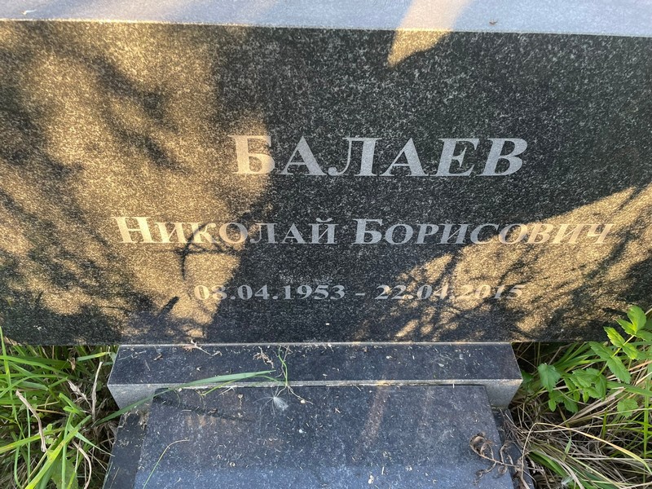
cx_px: 326
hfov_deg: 67.3
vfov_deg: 53.1
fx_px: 490
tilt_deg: -43.5
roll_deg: -3.1
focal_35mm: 26
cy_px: 244
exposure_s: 1/121
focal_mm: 4.2
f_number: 1.6
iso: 64
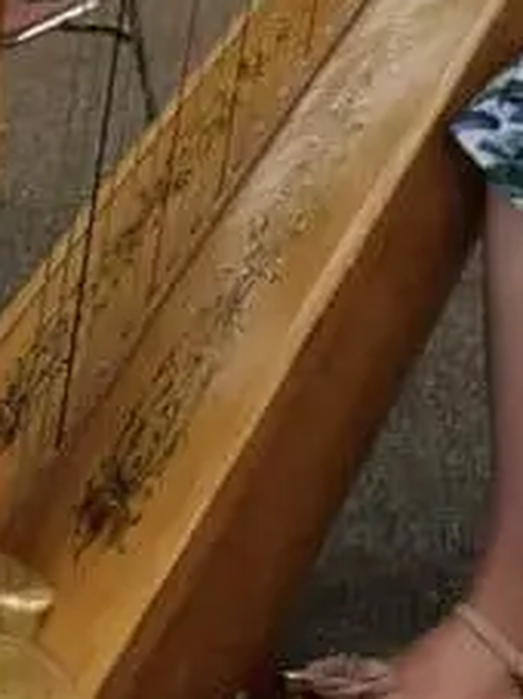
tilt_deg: -7.3
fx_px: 2641
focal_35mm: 131
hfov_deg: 11.1
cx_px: 609
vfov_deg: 14.1
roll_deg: +0.7
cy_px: -357
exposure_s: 1/30
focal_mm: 4.15
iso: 160
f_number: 2.2
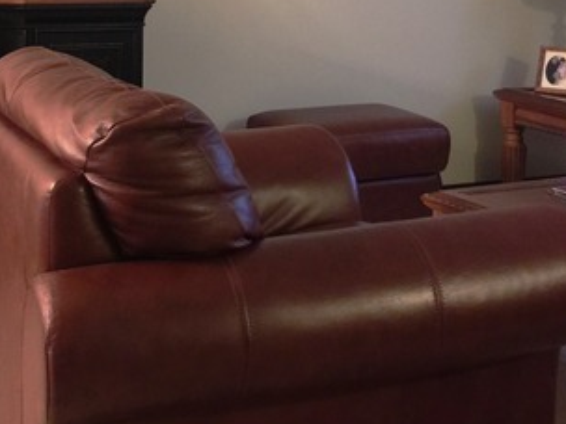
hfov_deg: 31.7
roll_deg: -0.9
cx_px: 264
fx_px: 997
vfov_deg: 22.9
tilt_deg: -0.8
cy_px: -17
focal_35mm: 61
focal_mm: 4.15
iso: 125
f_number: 2.2
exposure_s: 1/4
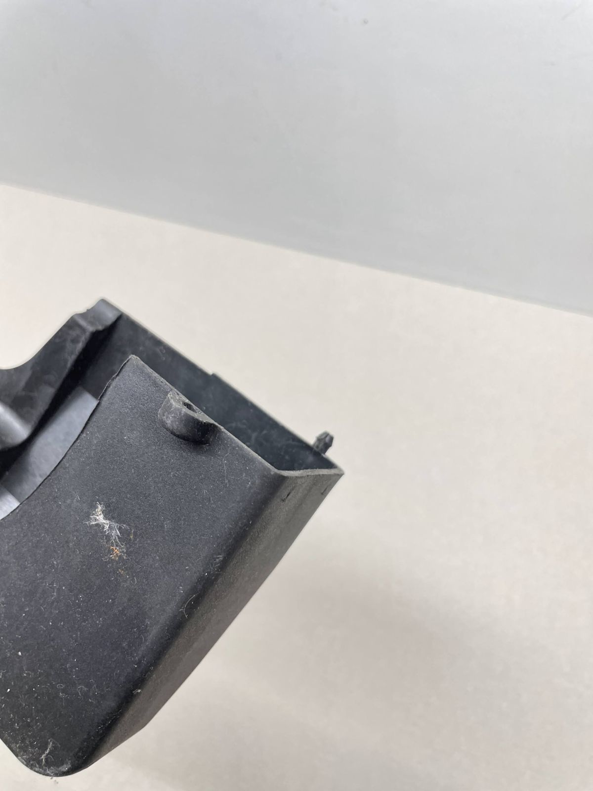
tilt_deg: -65.2
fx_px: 594
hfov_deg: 53.1
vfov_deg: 67.3
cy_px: 396
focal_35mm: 26
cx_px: 296
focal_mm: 4.2
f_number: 1.6
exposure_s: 1/100
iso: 80
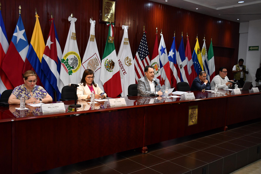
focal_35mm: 36
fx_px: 261
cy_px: 87
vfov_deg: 36.9
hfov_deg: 53.1
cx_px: 130
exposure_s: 1/100
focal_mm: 24
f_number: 5.6
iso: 1000
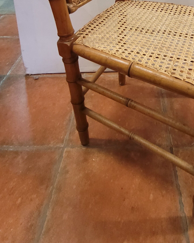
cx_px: 136
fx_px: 215
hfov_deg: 47.4
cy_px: 15
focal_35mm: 30
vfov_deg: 50.6
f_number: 2.2
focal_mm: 1.74
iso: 500
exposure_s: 1/33
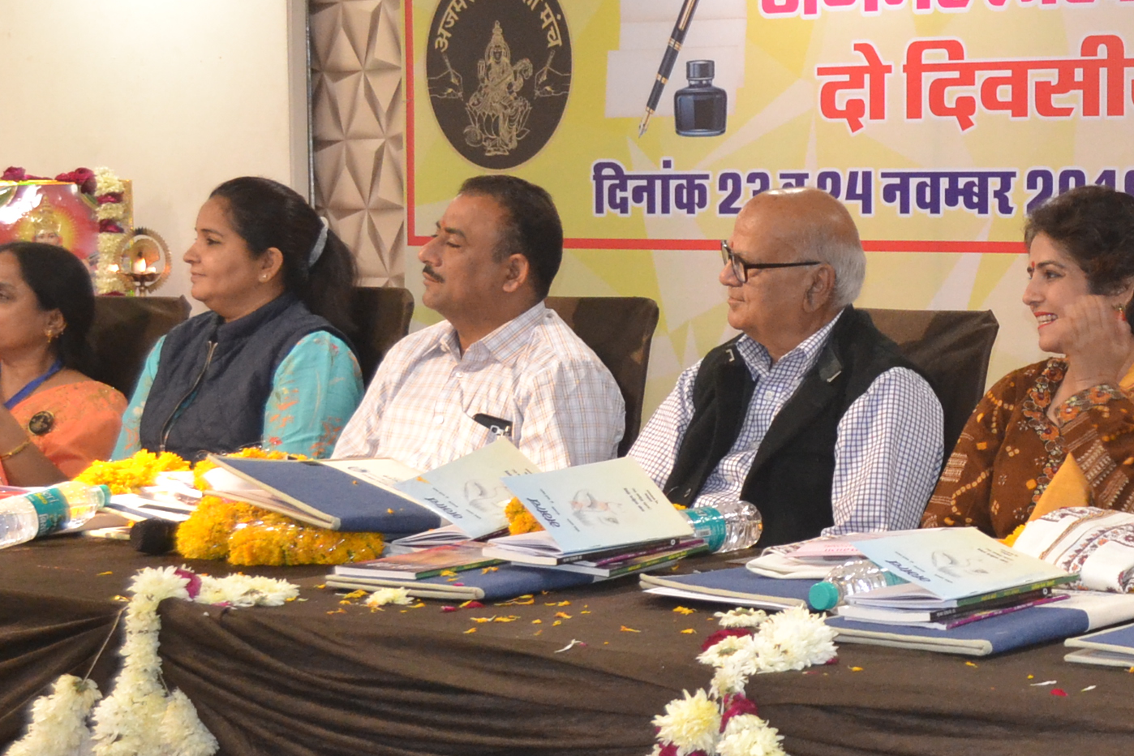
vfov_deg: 15.4
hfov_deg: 21.9
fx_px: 2803
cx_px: 1180
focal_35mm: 89
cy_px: 324
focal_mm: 24
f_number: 5
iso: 1600
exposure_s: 1/60
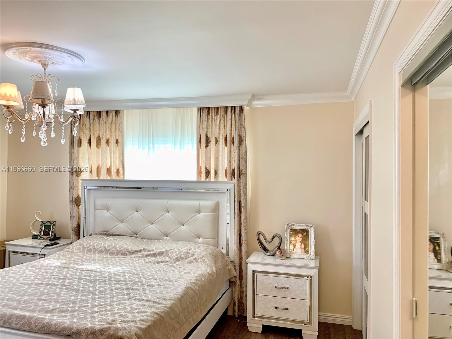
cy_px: 170
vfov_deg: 53.1
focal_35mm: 26
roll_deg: -0.9
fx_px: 339
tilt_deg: +0.5
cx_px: 226
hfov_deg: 67.3
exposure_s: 1/120
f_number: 1.8
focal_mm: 4.25
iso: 80
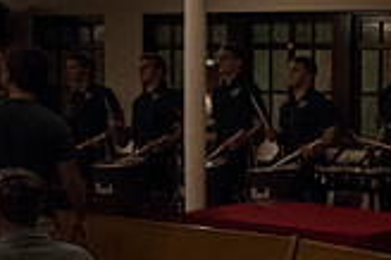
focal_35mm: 85
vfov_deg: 15.9
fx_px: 922
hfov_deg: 19.0
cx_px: 682
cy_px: 206
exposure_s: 1/400
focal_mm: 24
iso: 8000
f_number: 2.8
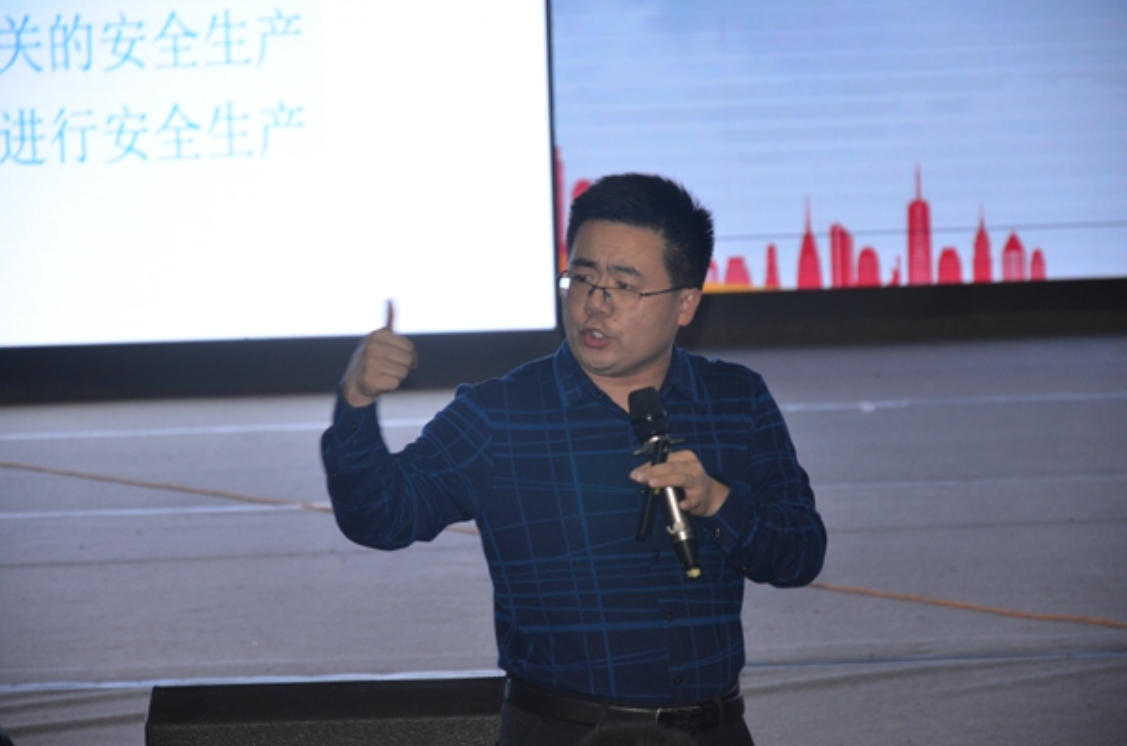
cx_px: 564
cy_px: 373
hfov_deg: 13.1
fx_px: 4919
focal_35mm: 158
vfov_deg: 8.7
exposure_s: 1/60
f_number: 5.6
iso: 500
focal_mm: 105
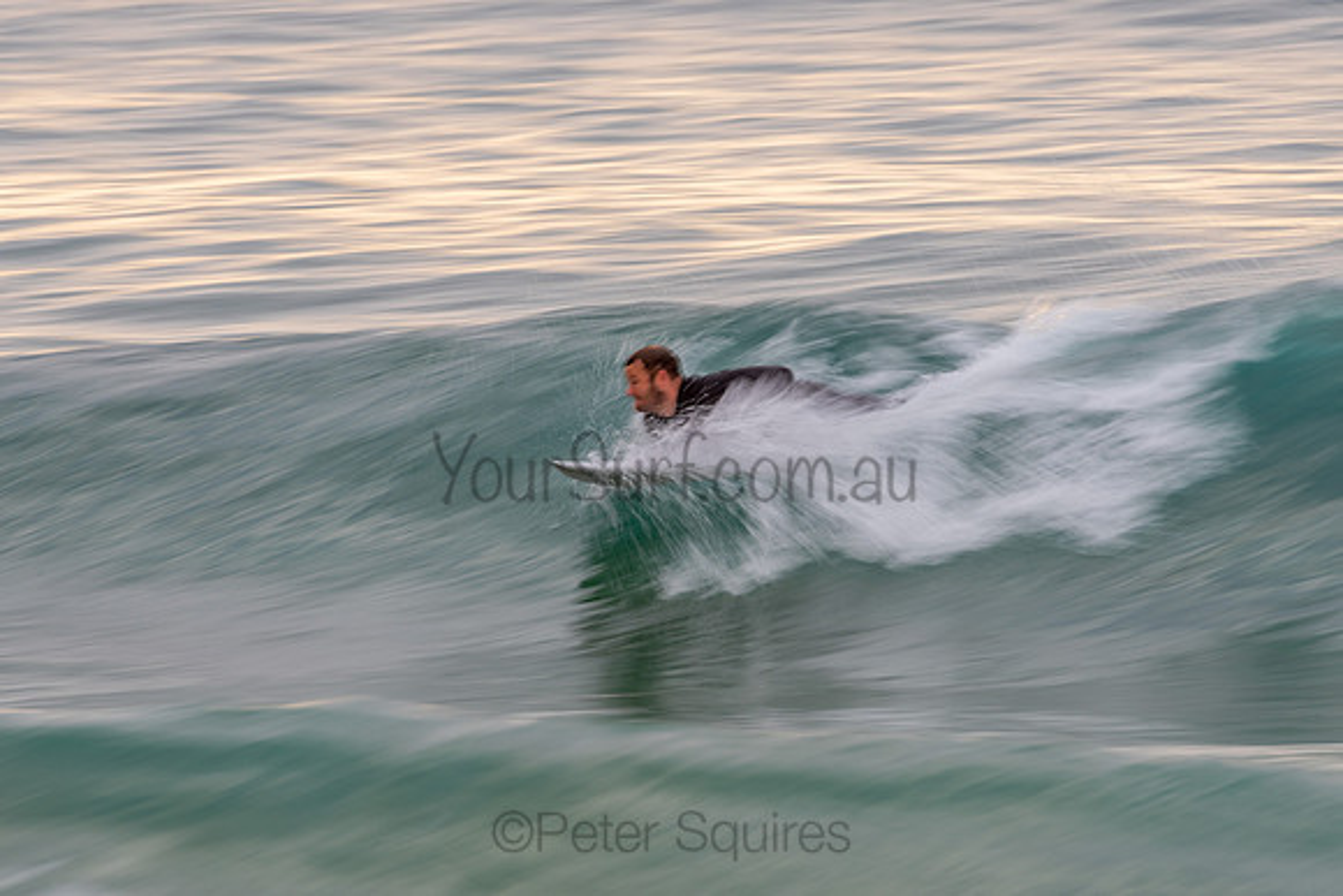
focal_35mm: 613
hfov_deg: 3.4
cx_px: 672
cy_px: 455
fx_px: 22878
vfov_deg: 2.2
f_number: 14
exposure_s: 1/15
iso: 64
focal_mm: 500
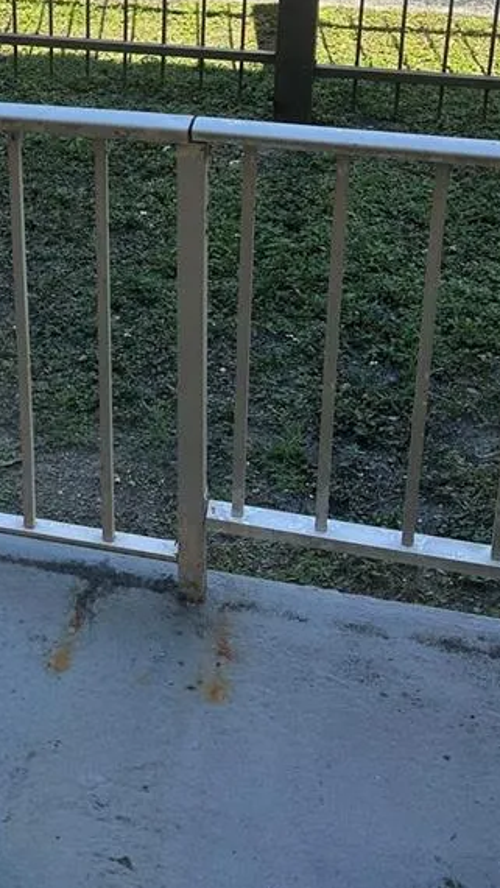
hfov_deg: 21.2
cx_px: 16
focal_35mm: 55
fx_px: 1295
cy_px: 126
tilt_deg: -21.2
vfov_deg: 36.0
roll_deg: +1.1
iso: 80
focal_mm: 6.86
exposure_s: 1/1029
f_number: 1.78
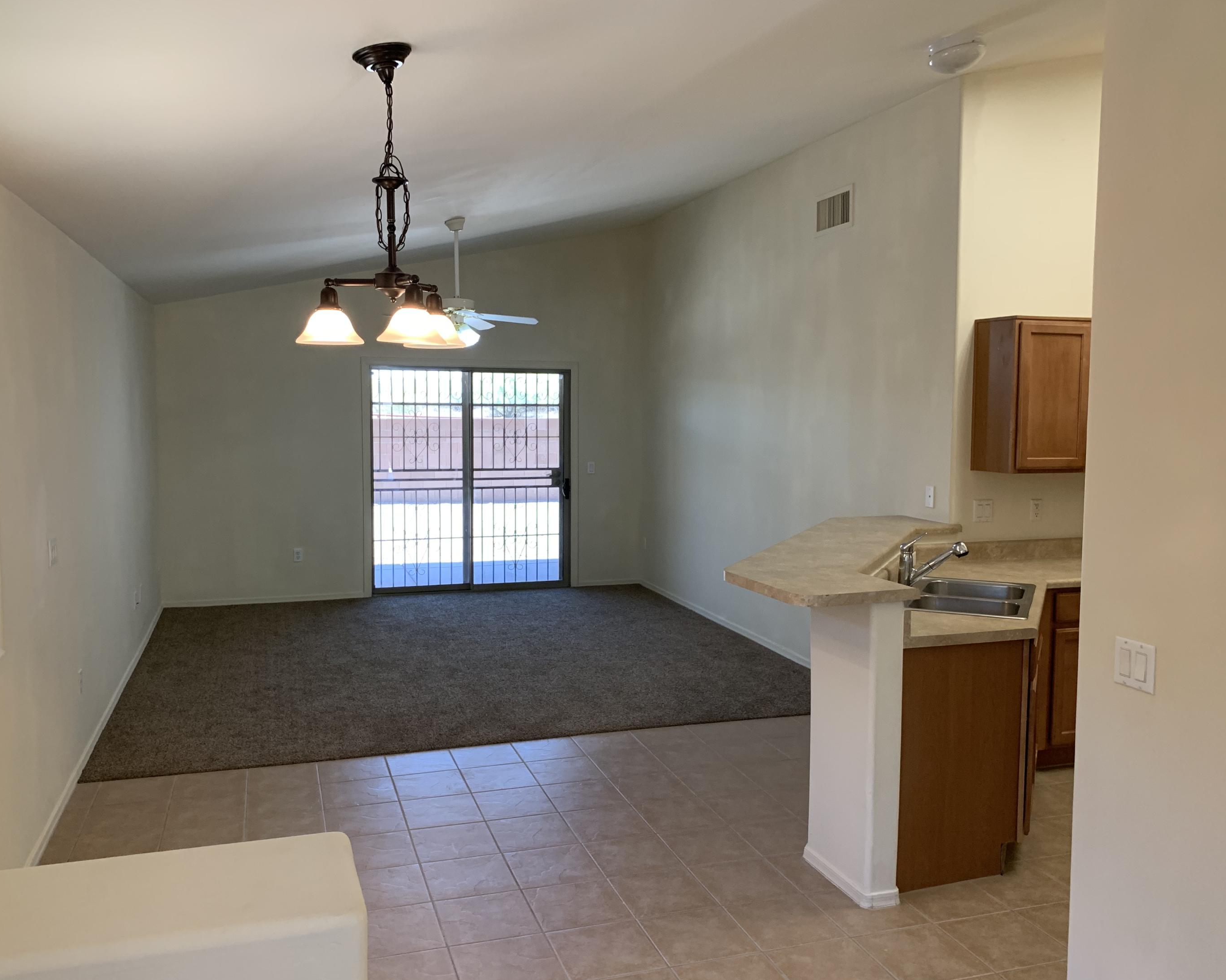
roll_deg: -0.7
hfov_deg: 62.2
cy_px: 483
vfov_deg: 51.5
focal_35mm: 28
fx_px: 1016
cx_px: 588
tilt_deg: -3.9
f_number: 1.8
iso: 125
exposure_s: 1/60
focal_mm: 4.25
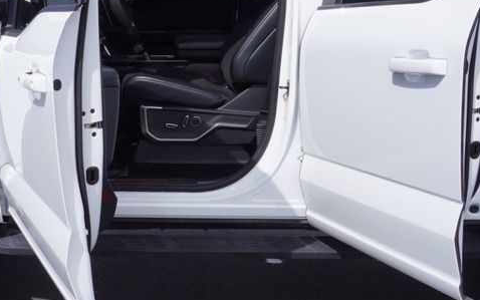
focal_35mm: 59
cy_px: 120
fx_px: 772
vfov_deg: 22.0
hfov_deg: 34.0
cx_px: 138
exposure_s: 1/160
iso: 100
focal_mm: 18
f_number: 10
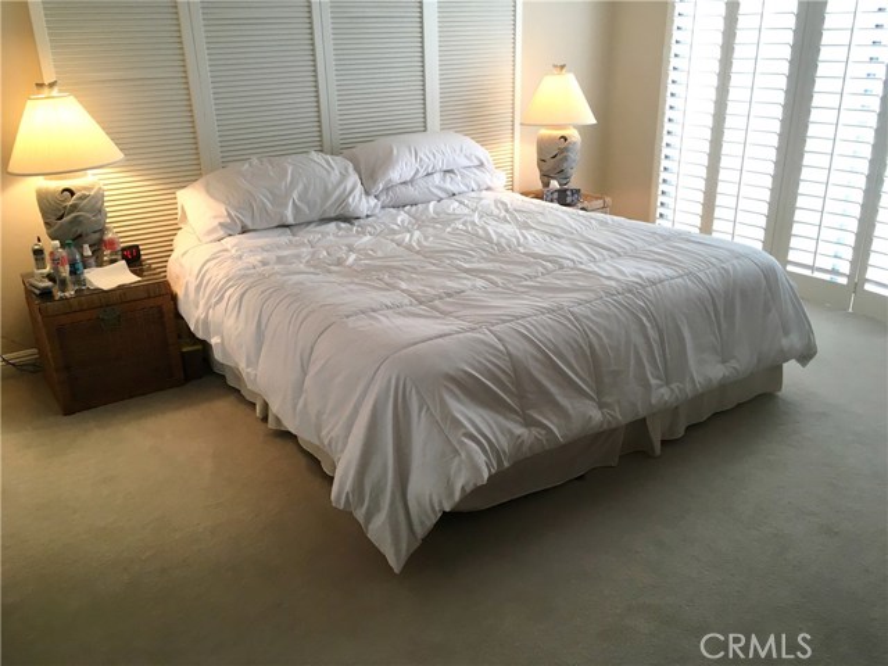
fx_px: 744
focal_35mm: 29
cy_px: 333
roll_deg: +1.8
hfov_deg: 61.7
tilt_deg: -22.1
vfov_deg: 48.2
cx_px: 444
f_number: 2.2
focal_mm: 4.15
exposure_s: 1/30
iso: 25
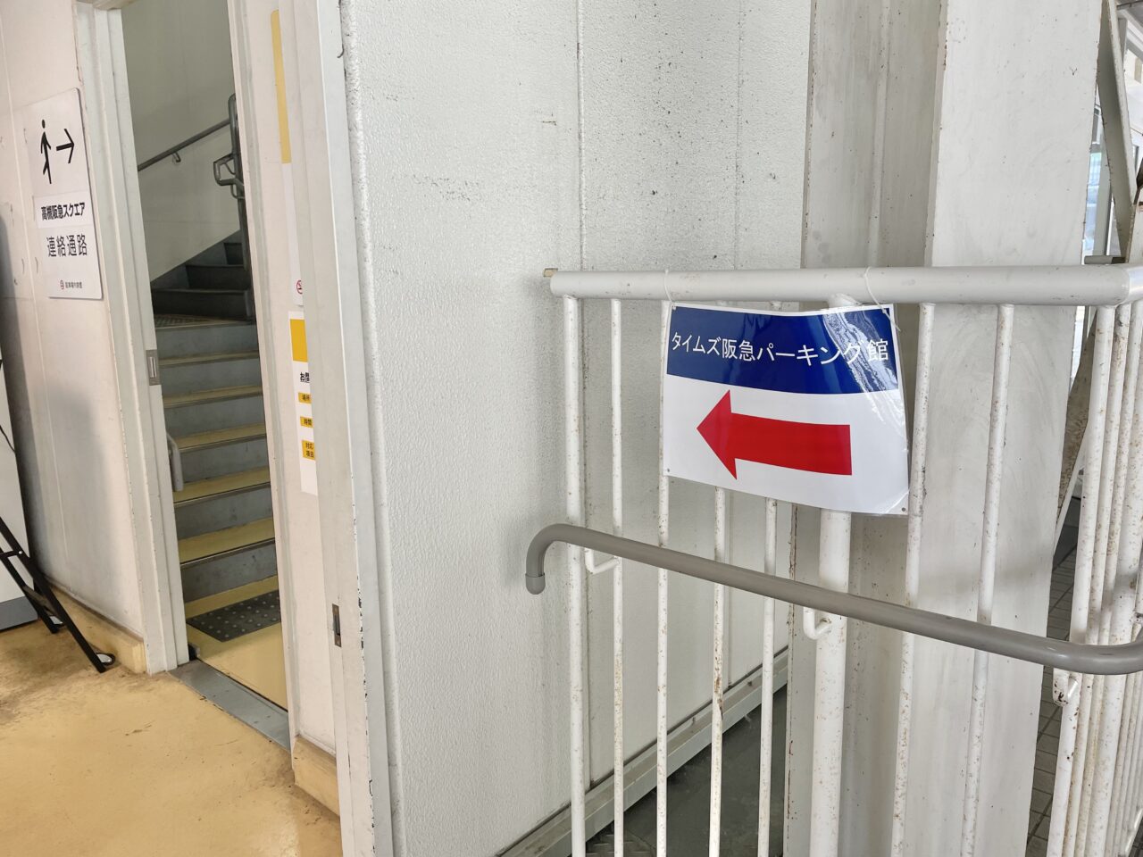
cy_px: 428
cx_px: 572
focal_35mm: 26
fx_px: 859
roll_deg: +0.6
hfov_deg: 67.3
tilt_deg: -9.7
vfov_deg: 53.1
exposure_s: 1/121
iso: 64
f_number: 1.6
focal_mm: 4.2
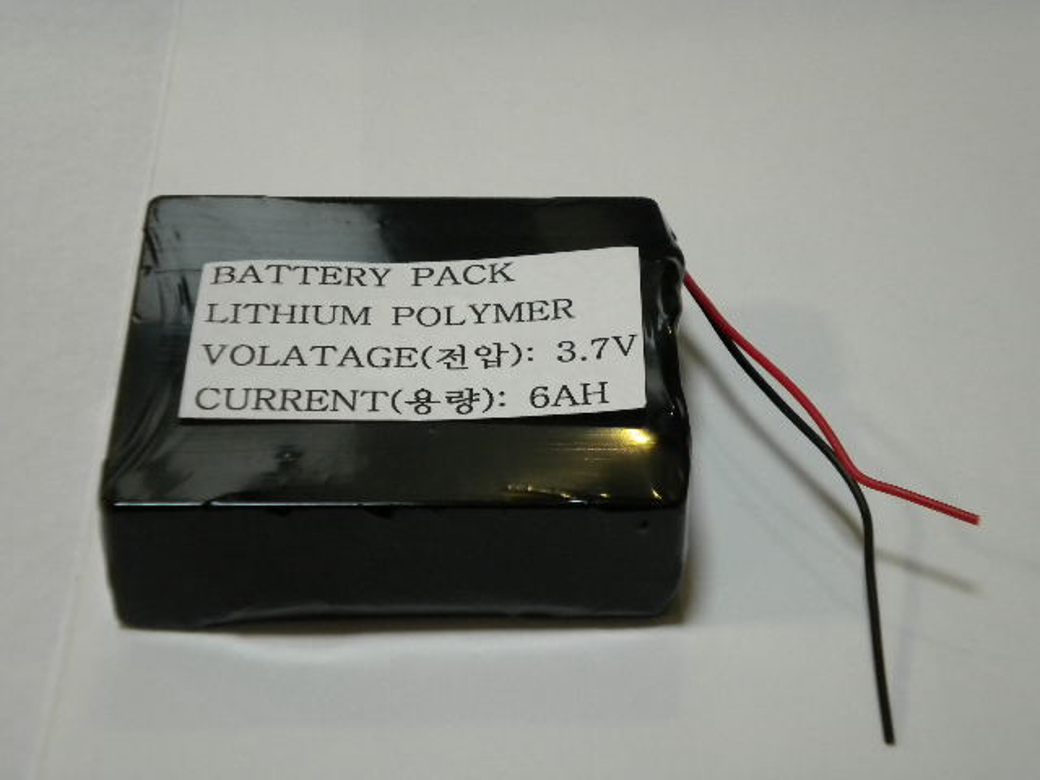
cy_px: 390
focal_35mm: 68
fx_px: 2043
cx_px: 520
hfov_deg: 28.6
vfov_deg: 21.6
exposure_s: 1/56
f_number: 4.6
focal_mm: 12.3
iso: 400
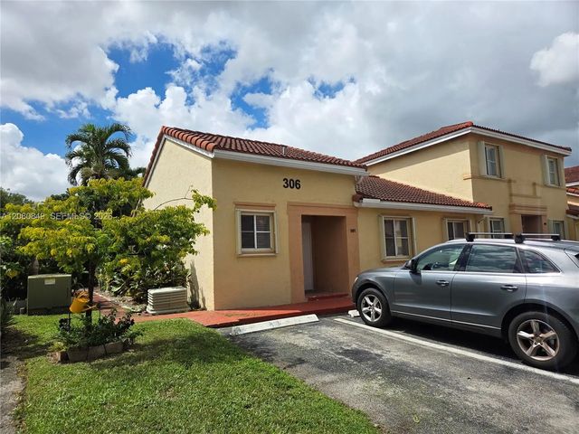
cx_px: 290
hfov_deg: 73.9
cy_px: 217
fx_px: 385
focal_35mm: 23
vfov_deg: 58.9
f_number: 1.8
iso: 80
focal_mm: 5.4
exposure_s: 1/7599
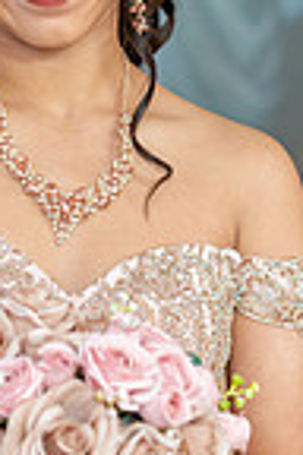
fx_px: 3345
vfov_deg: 7.8
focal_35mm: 265
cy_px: 104
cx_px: 6
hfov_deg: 5.2
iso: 500
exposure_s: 1/100
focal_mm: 85
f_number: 2
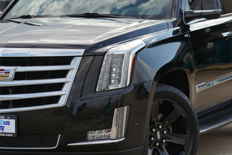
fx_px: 1045
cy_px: 61
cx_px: 96
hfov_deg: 12.7
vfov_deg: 8.5
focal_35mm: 162
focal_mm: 85
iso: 100
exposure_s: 1/250
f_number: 4.5
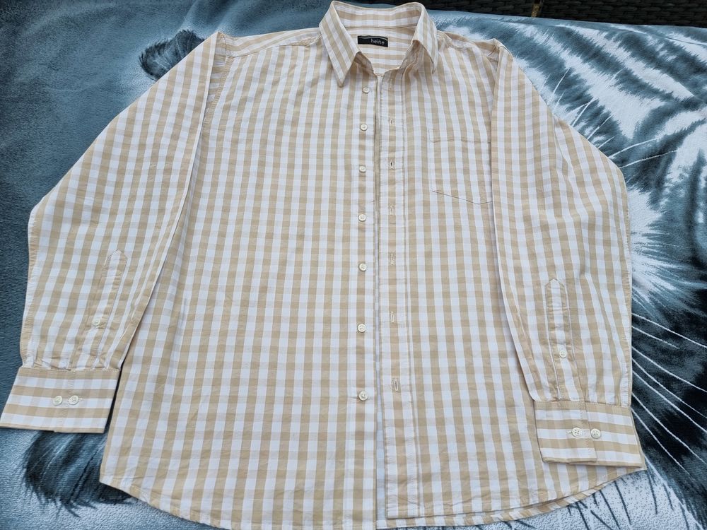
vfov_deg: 56.8
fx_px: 490
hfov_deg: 71.6
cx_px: 354
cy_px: 265
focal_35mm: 24
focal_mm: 6.7
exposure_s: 1/164
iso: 50
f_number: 1.8
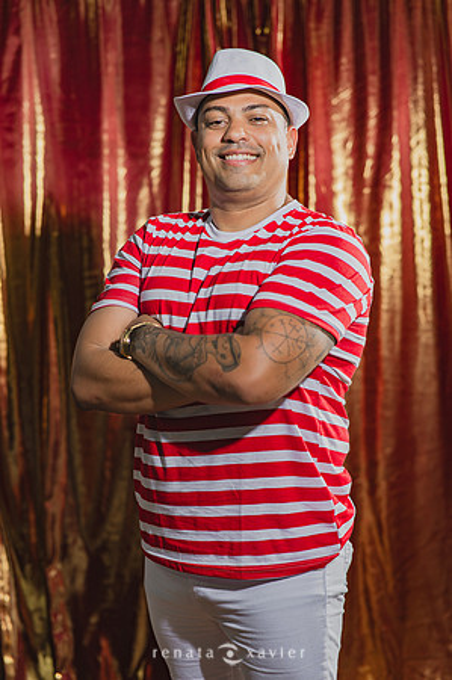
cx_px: 226
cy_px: 340
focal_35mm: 85
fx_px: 1604
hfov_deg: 16.0
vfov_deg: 23.9
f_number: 2.5
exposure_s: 1/200
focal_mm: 85
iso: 200
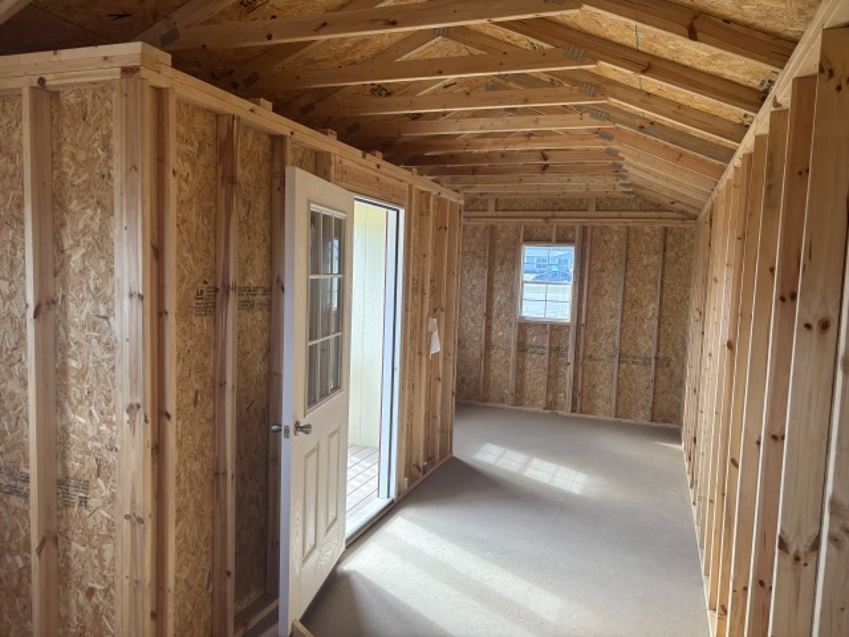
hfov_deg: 67.3
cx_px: 424
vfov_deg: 53.1
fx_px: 638
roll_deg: -1.2
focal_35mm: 26
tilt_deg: -5.9
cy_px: 318
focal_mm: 5.96
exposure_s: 1/135
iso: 50
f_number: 1.6
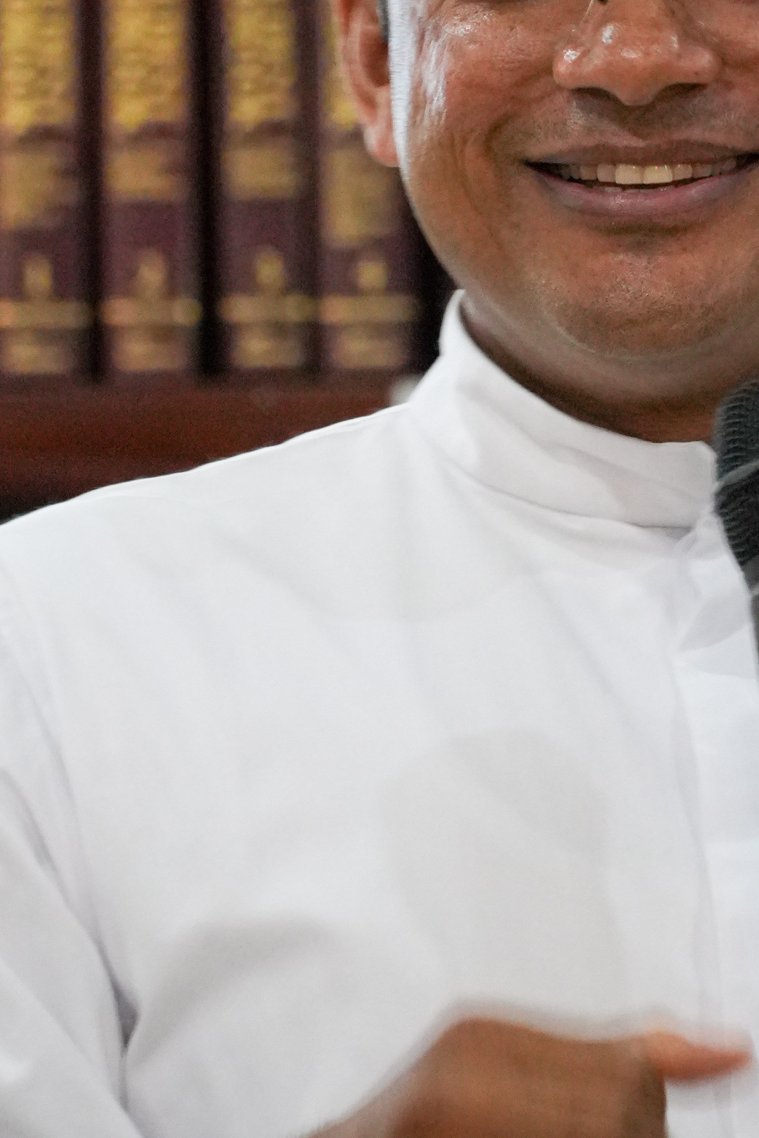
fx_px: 14172
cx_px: 617
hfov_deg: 3.1
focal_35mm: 448
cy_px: 230
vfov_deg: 4.6
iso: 2500
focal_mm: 135
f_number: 5.6
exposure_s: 1/60
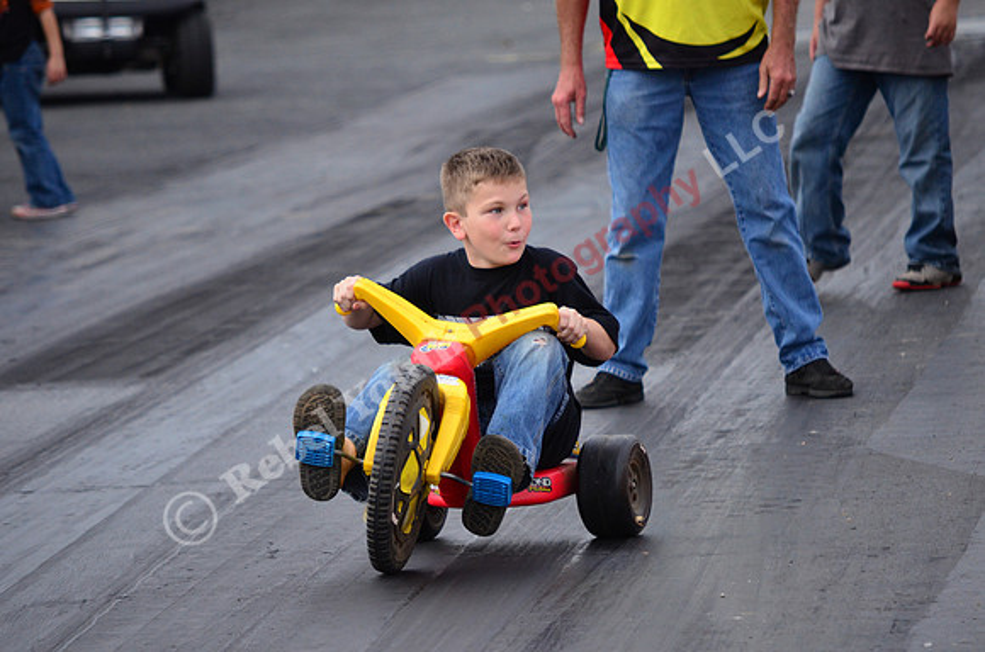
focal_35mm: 300
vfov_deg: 4.6
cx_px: 492
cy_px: 326
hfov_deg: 6.9
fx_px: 8190
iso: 1000
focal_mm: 200
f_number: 5.6
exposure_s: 1/1250
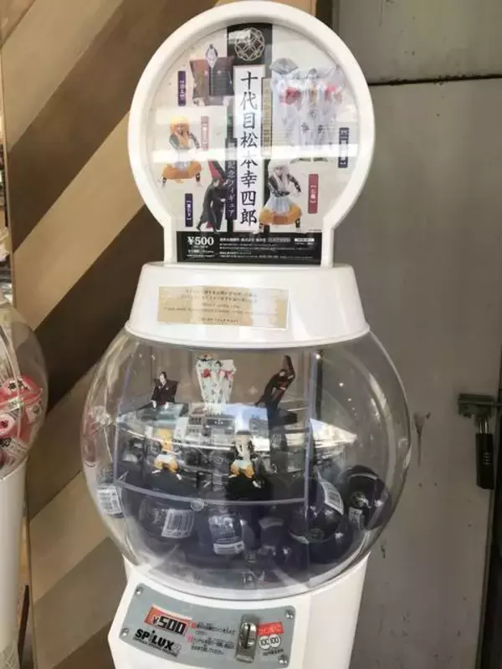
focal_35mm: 28
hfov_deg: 49.7
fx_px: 541
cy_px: 334
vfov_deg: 63.4
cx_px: 251
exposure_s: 1/204
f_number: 1.8
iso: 20
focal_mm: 3.99
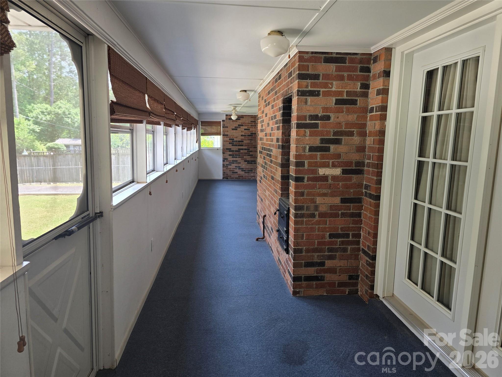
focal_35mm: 23
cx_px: 251
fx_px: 334
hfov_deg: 73.9
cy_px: 188
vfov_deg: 58.9
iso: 100
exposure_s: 1/180
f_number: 1.7
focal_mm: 6.3
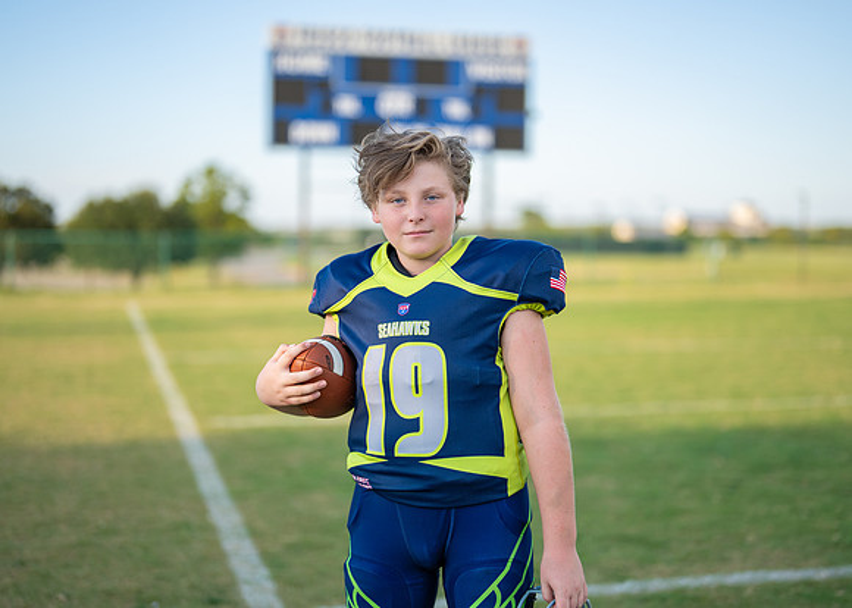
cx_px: 440
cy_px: 303
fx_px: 1379
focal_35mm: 57
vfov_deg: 24.9
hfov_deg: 34.3
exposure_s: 1/2500
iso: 100
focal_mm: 50
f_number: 1.2
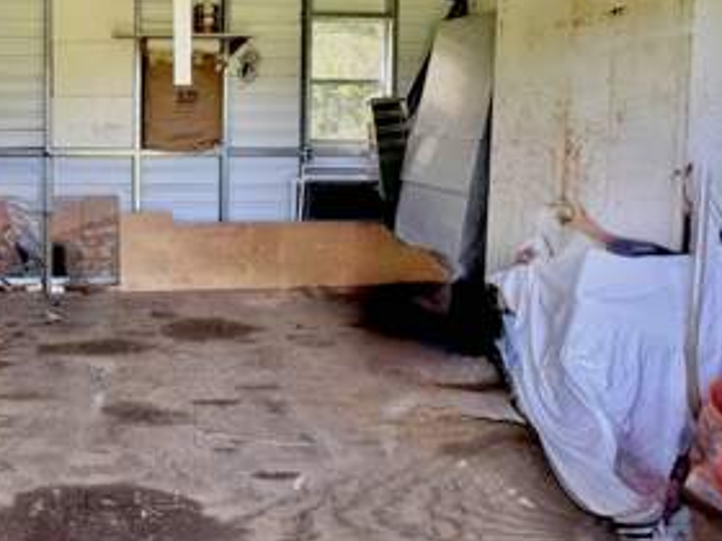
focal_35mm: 24
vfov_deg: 53.9
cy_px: 129
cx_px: 132
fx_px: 501
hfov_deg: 64.4
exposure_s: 1/99
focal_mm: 2.22
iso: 80
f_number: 2.2
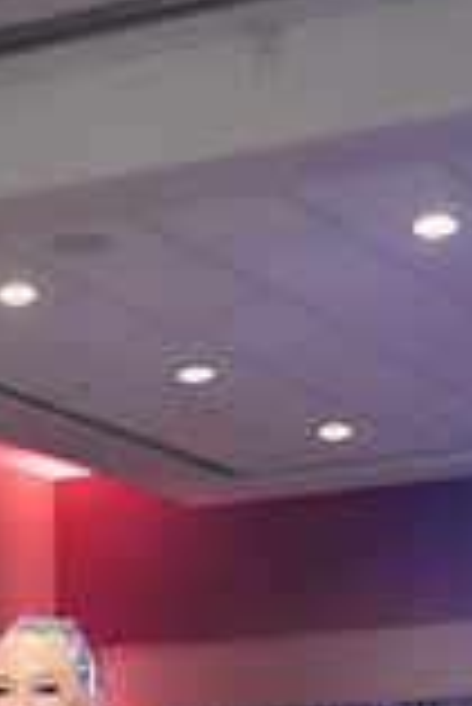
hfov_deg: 10.5
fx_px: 2531
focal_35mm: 129
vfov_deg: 14.6
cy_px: 1106
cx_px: -119
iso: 12800
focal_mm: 35
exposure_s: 1/400
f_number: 4
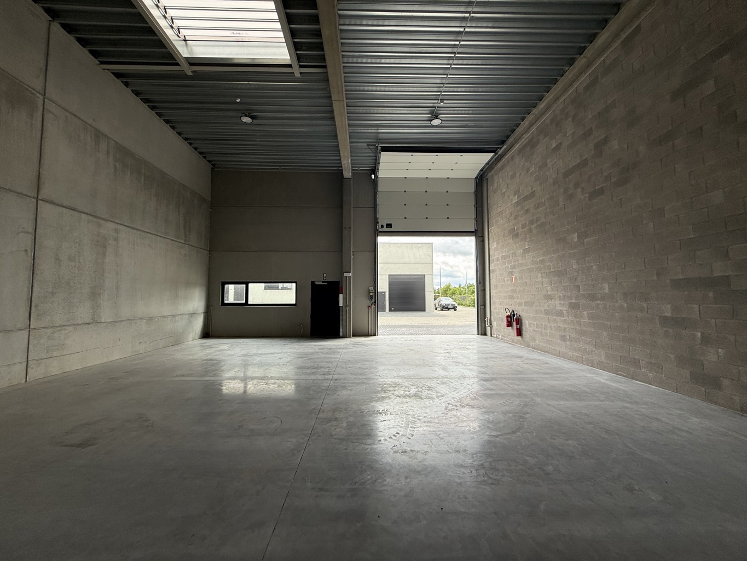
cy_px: 280
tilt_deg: +4.9
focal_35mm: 14
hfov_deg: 102.1
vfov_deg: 85.7
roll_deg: +0.3
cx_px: 374
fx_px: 302
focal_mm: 2.22
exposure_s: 1/198
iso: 50
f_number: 2.2
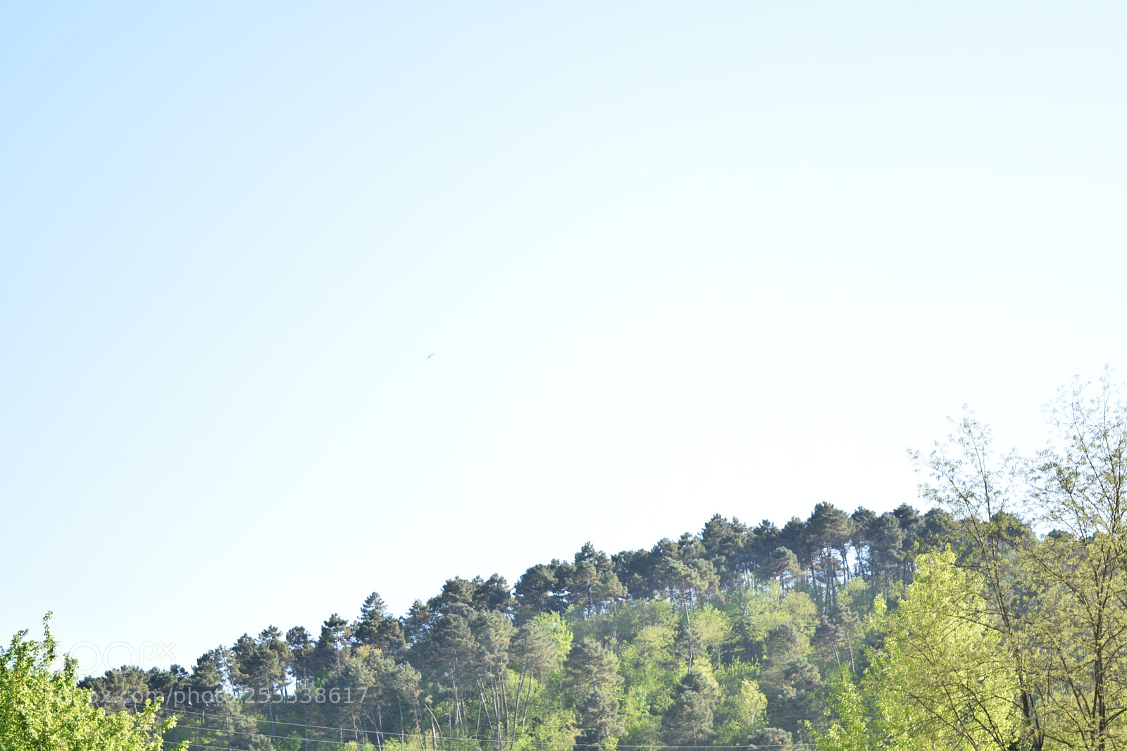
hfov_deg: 24.6
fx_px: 2582
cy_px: 376
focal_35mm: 82
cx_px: 564
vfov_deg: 16.5
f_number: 5.6
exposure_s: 1/100
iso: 100
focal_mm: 55
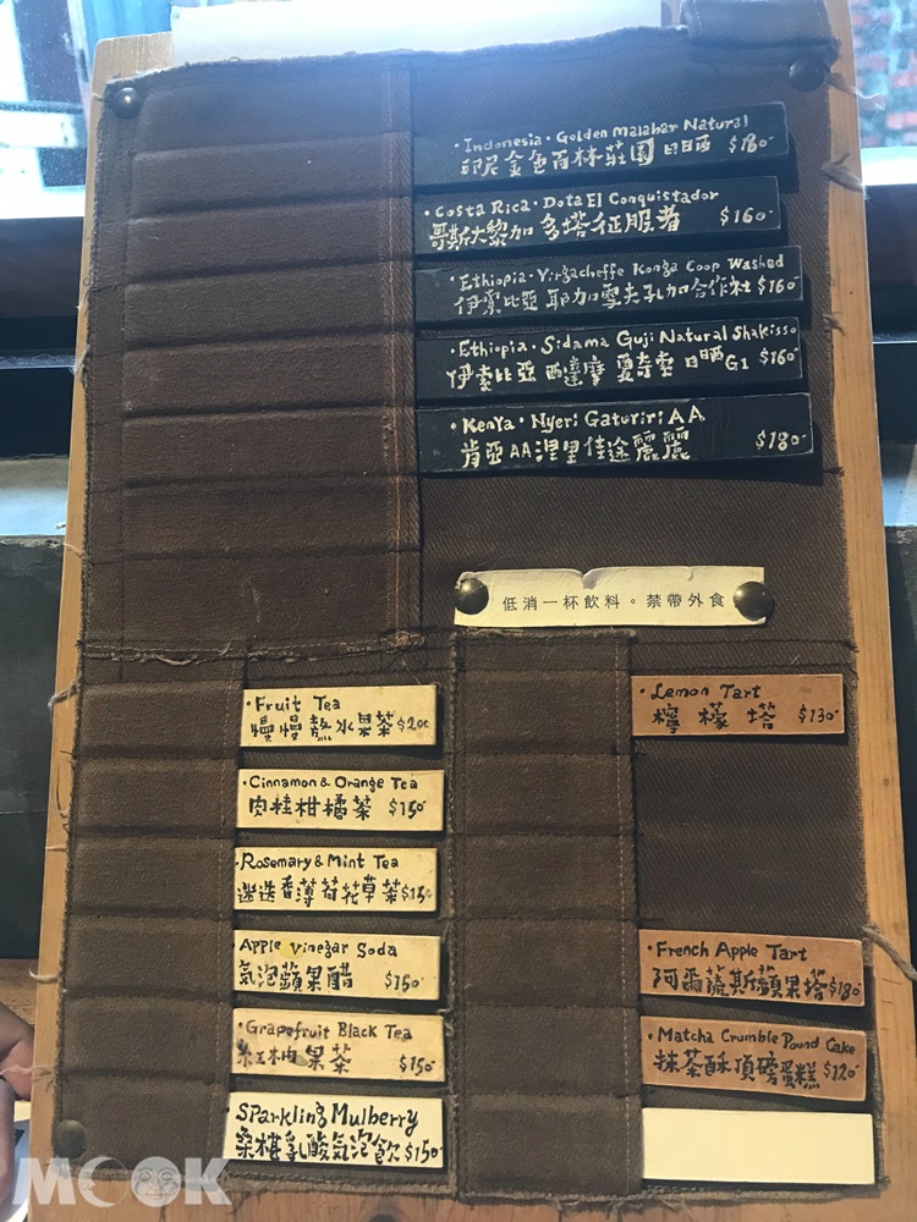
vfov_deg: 63.4
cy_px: 611
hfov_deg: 49.7
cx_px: 458
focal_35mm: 28
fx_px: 989
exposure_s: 1/15
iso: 50
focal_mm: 3.99
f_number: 1.8
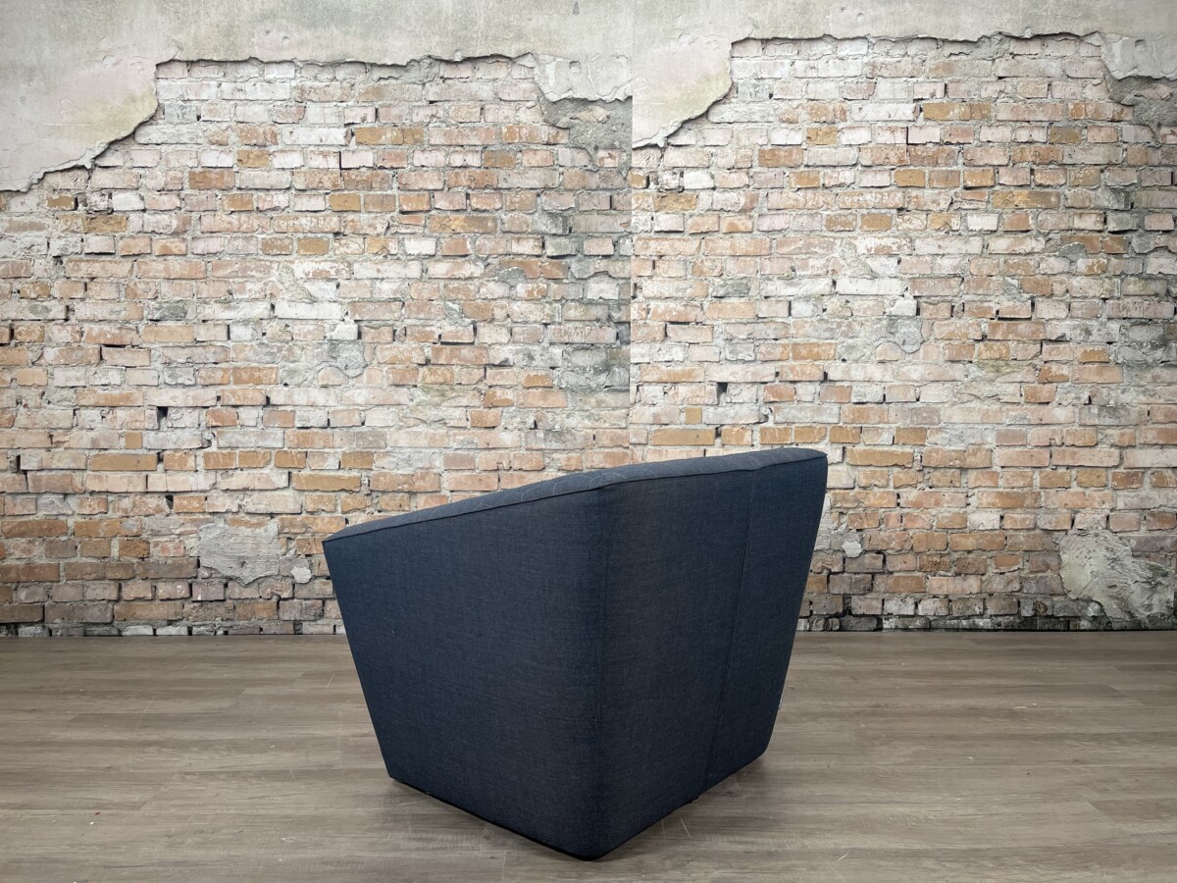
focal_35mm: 26
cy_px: 442
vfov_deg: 53.1
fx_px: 884
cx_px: 588
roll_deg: -0.3
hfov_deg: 67.3
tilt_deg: -4.1
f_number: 1.6
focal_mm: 5.1
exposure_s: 1/100
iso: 100
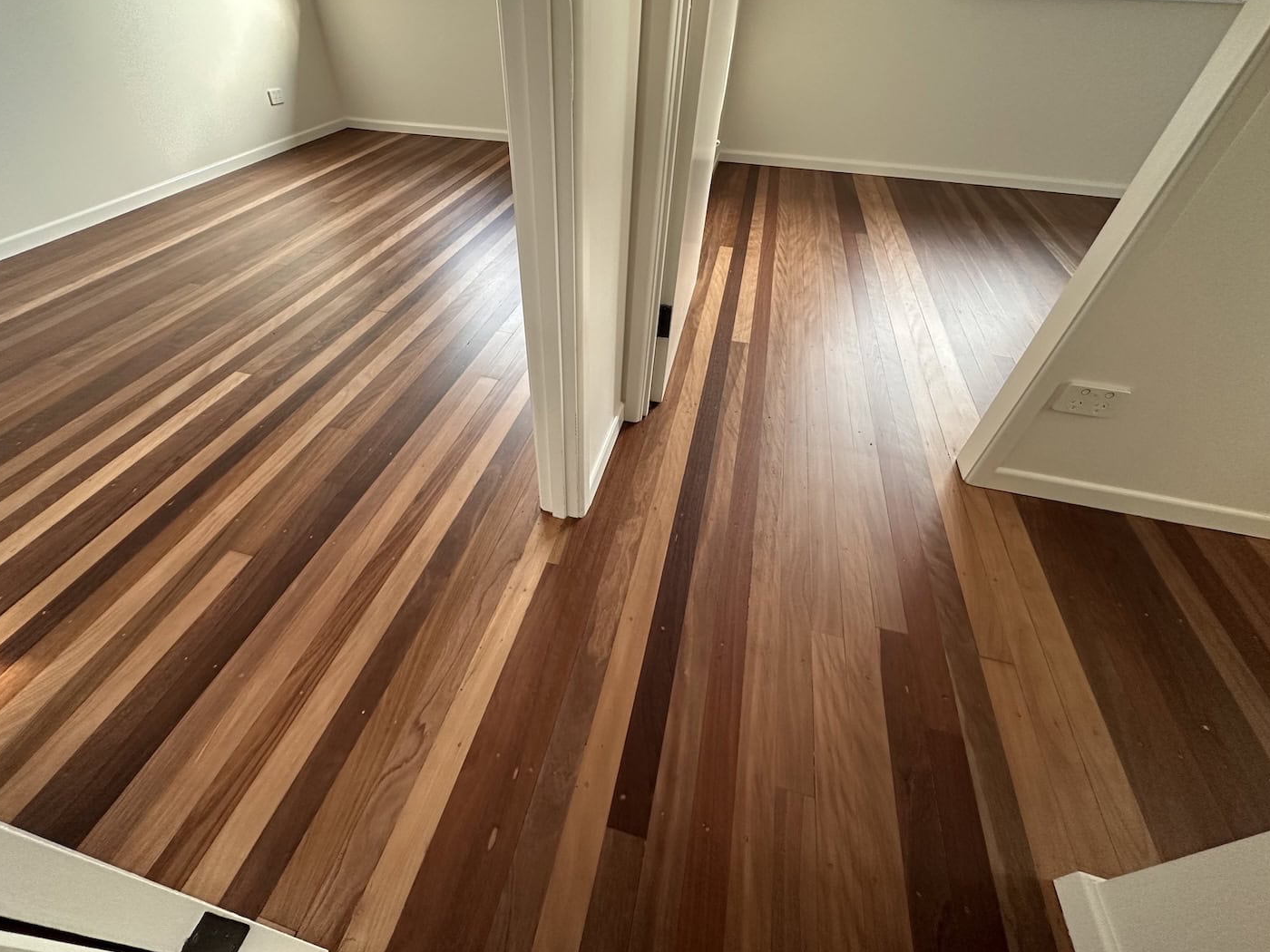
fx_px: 550
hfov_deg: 98.0
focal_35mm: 15
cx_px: 595
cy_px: 447
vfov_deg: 81.7
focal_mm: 2.2
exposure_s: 1/99
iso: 250
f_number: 2.2
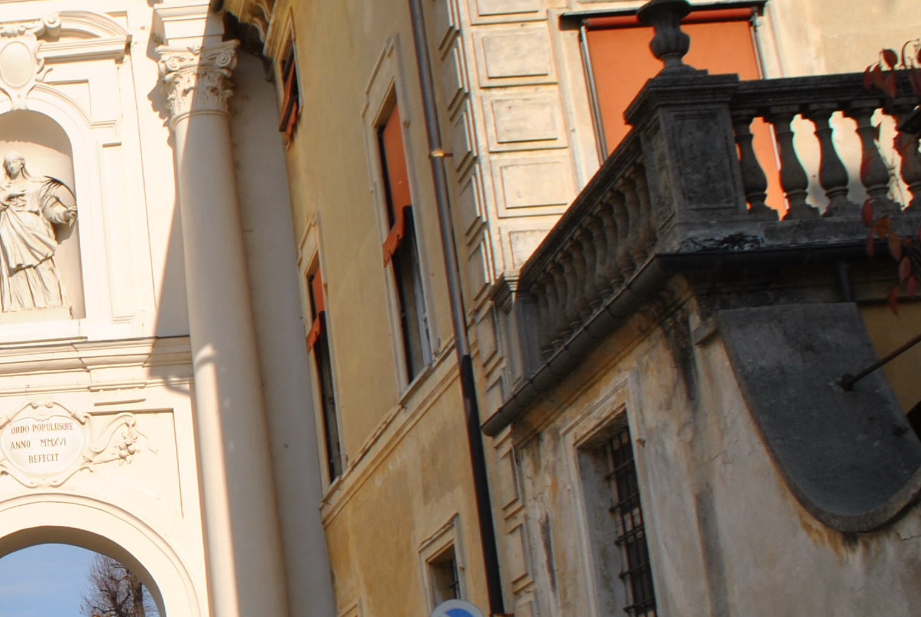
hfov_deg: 26.2
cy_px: 316
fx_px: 1767
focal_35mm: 69
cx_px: -166
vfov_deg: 19.8
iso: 100
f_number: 9
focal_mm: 18
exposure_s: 1/320
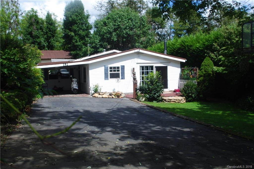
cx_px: 127
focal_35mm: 36
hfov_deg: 53.1
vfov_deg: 36.9
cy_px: 84
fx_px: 254
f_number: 10
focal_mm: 24
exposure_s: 1/250
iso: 160
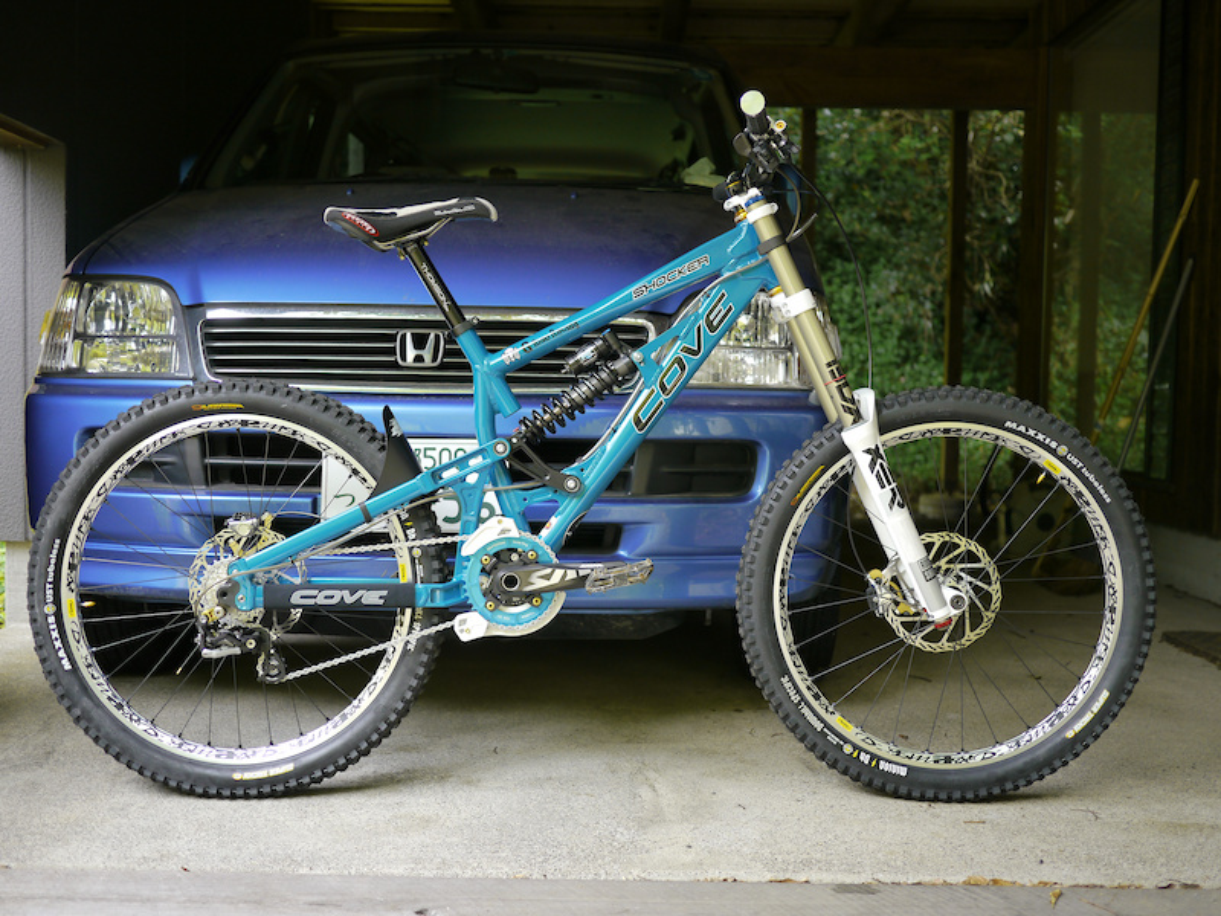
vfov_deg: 36.0
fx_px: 1411
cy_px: 458
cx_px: 610
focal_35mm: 40
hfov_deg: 46.8
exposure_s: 1/160
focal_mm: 20
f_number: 1.7
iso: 160
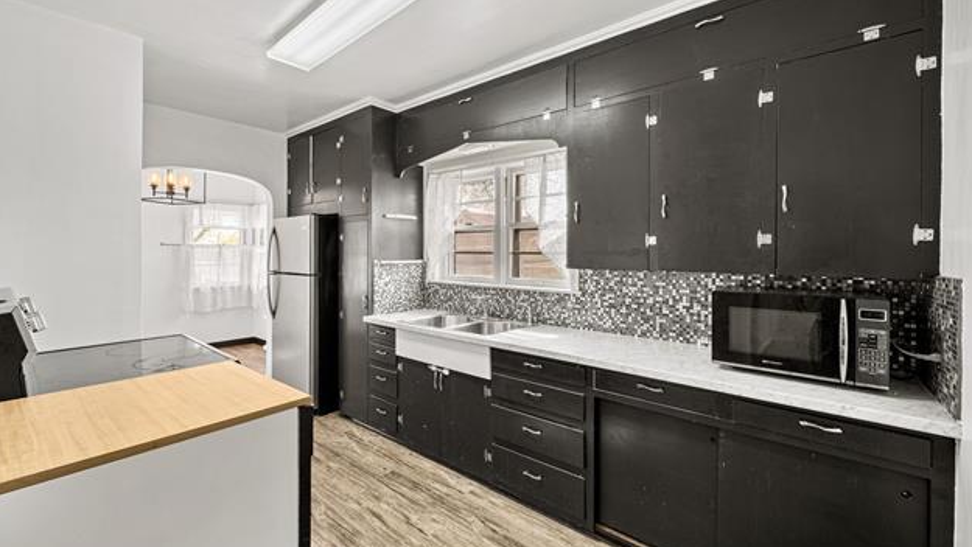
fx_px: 387
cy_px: 252
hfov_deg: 103.0
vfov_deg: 70.5
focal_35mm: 15
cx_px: 484
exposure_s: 1/2
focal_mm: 14
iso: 200
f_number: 10
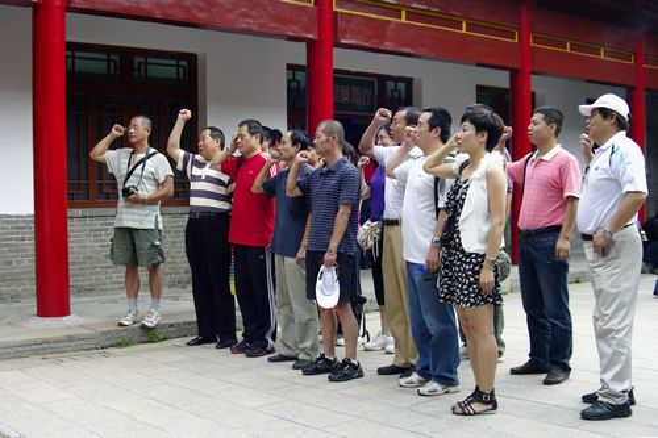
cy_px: 219
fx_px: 767
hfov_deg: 46.4
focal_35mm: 42
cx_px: 329
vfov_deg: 31.9
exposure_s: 1/180
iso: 100
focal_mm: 28
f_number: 4
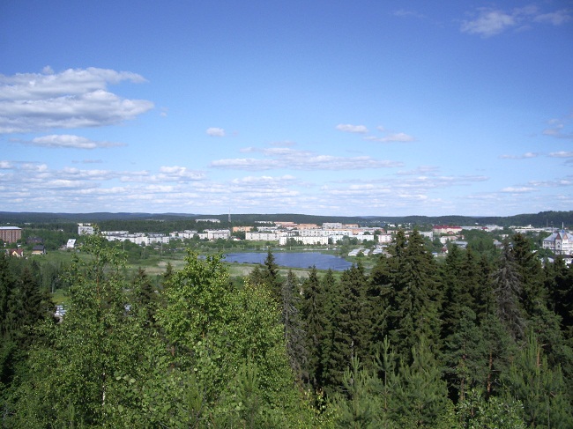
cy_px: 214
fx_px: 579
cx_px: 286
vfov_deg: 40.7
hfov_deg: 52.6
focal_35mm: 35
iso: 80
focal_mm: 5.8
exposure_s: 1/1000
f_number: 4.3
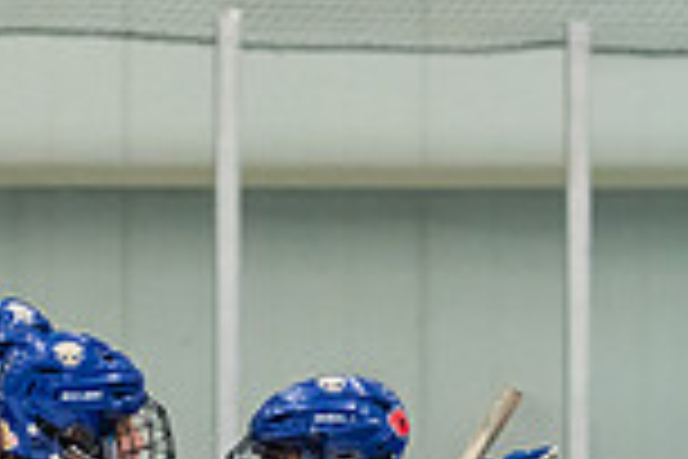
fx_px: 10854
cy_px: 857
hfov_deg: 3.6
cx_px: 157
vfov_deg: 2.4
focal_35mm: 568
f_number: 2.8
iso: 3200
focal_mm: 130
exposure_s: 1/800
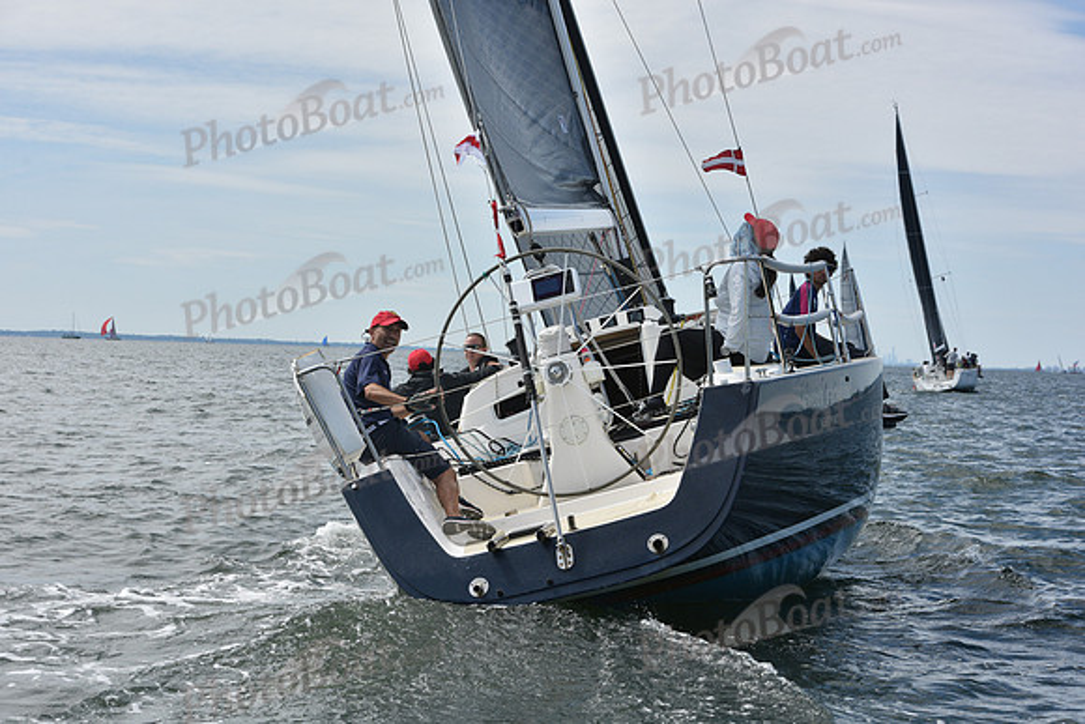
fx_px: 2110
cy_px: 362
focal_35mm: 70
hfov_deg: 28.8
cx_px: 542
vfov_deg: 19.5
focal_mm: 70
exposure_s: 1/1000
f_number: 9
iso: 320
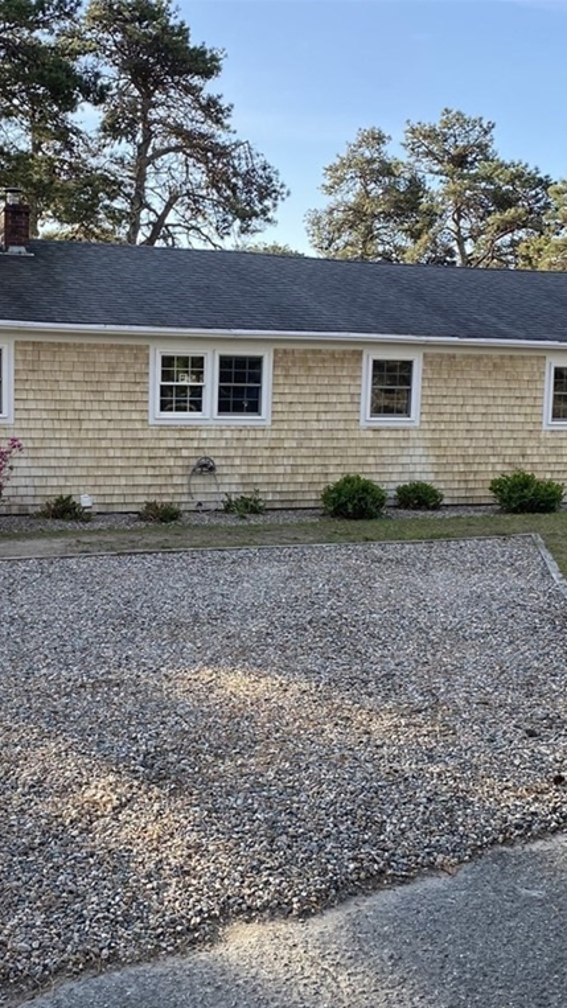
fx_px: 1016
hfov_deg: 30.7
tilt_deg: -5.4
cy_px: 506
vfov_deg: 52.8
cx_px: 155
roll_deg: -0.3
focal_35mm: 38
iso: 32
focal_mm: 4.25
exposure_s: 1/439
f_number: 1.8
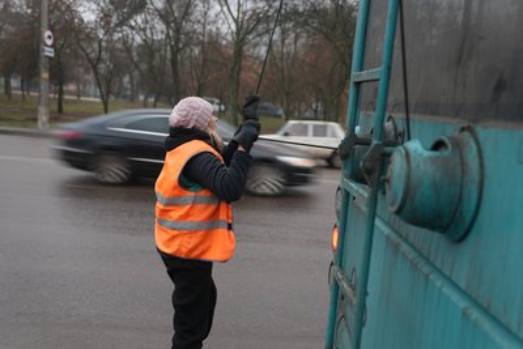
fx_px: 596
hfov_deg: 47.4
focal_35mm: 41
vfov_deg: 32.7
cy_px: 174
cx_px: 262
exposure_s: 1/50
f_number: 2.8
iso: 200
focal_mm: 41
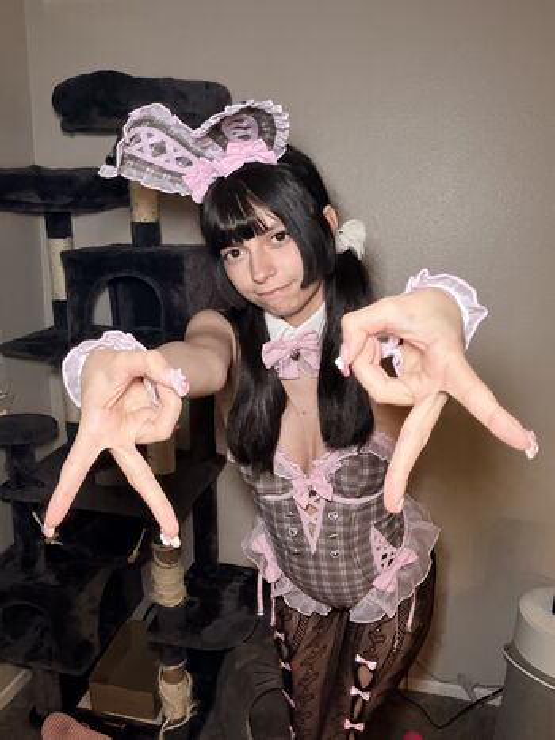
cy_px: 370
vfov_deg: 60.0
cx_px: 278
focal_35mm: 30
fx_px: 642
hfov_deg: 46.8
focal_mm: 2.71
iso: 640
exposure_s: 1/30
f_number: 1.9
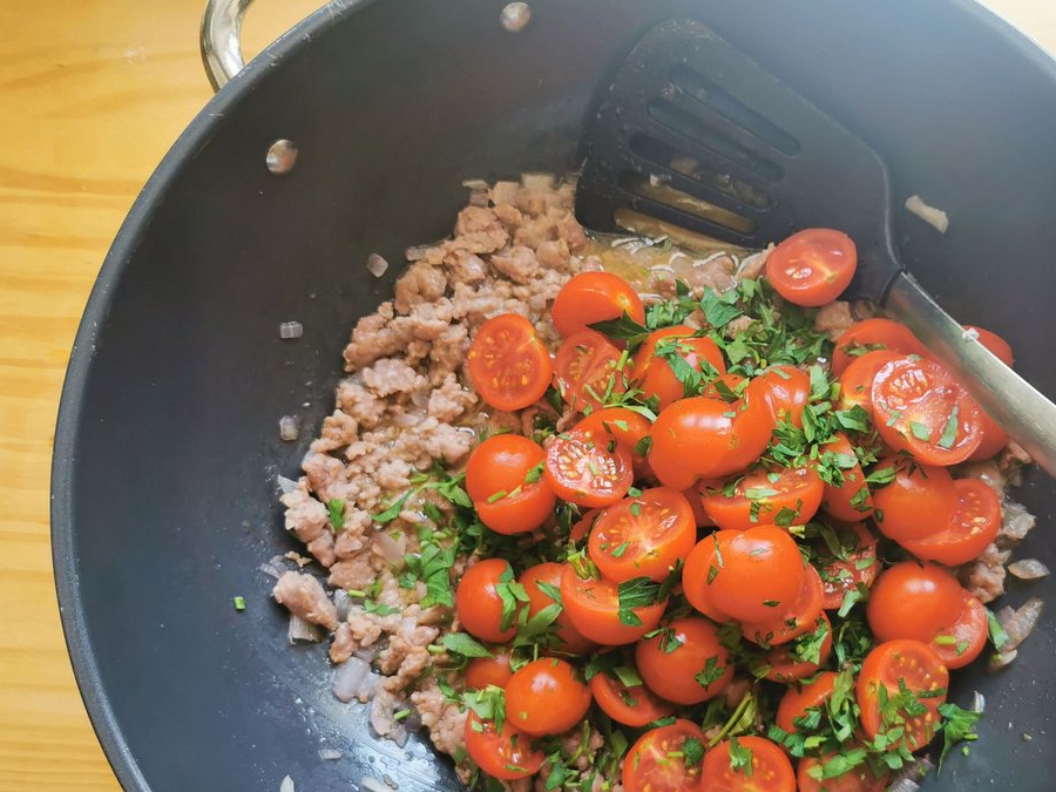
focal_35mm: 36
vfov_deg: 39.5
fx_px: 1098
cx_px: 681
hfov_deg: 50.7
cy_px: 473
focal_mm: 5.56
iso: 50
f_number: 1.6
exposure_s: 1/110
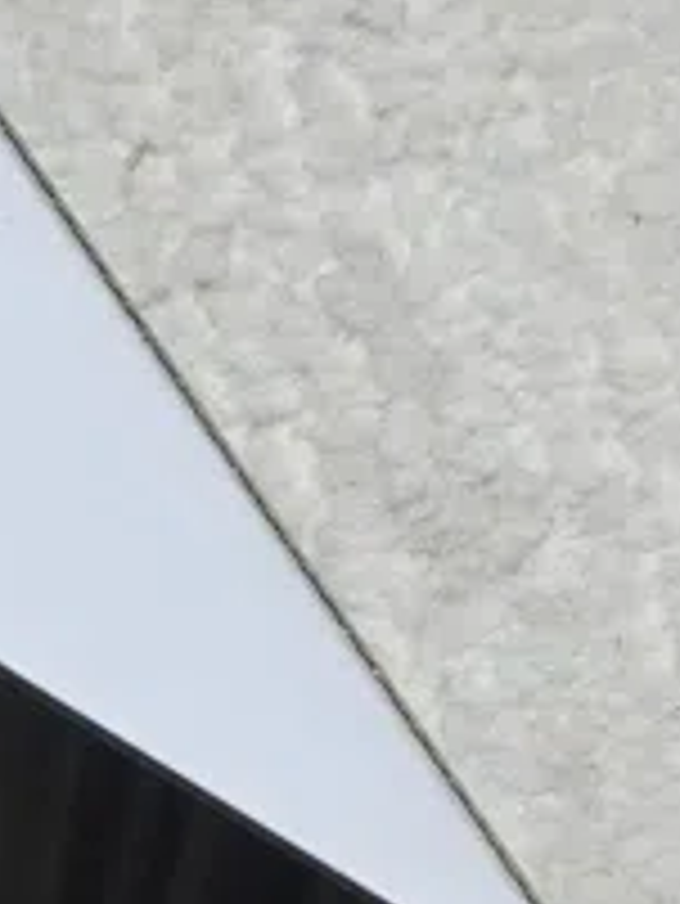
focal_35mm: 156
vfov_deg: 11.9
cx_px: -419
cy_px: 1518
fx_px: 4082
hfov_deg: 9.2
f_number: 1.7
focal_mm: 6.3
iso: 400
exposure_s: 1/100
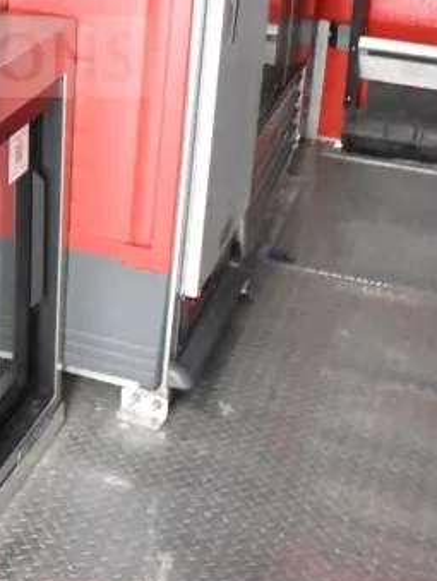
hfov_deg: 20.1
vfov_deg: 25.9
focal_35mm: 70
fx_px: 1176
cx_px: -41
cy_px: -39
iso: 9000
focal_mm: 18
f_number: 3.5
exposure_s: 1/30
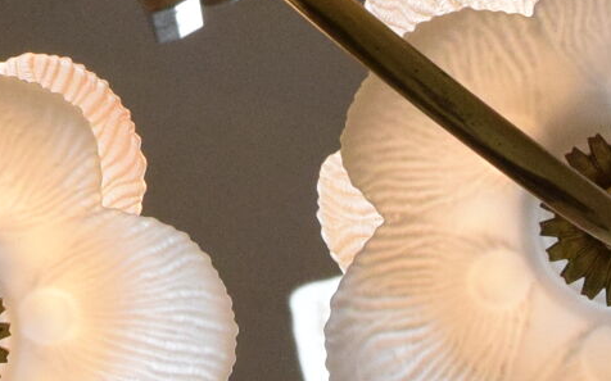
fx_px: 5126
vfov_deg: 4.2
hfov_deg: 6.8
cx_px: -60
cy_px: -389
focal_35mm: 308
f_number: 10
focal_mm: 32
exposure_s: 1/400
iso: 1600
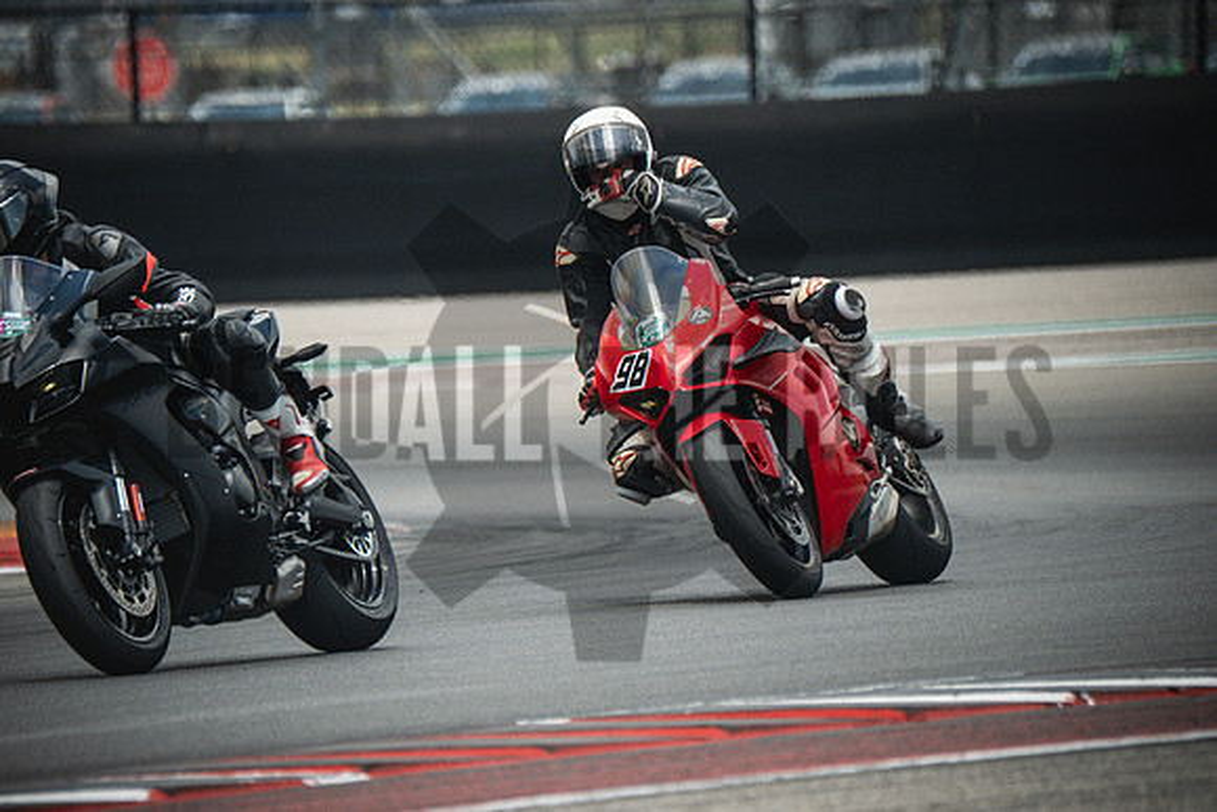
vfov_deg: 2.3
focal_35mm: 600
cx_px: 608
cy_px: 406
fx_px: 20287
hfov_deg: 3.4
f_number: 5.6
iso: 1600
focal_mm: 400
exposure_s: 1/1600
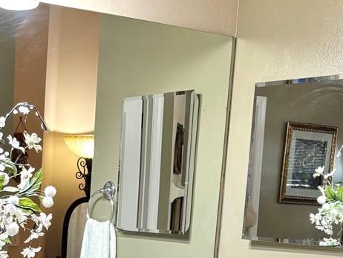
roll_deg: -3.0
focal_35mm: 90
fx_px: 892
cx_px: 10
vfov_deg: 15.5
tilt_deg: -10.2
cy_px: 354
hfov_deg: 21.1
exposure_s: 1/60
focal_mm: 5.96
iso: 125
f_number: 1.6
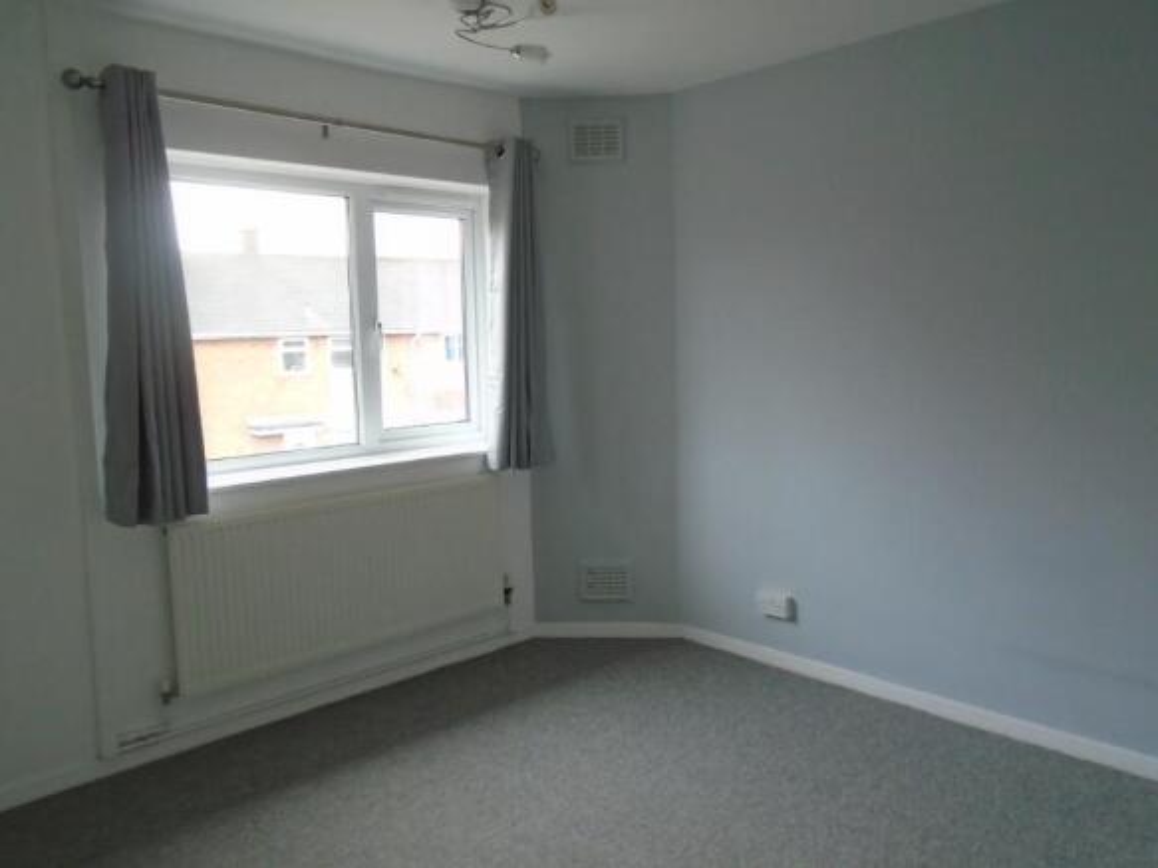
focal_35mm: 26
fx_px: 870
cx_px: 579
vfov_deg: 53.0
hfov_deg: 67.3
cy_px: 434
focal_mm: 4.6
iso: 250
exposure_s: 1/30
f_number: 3.2
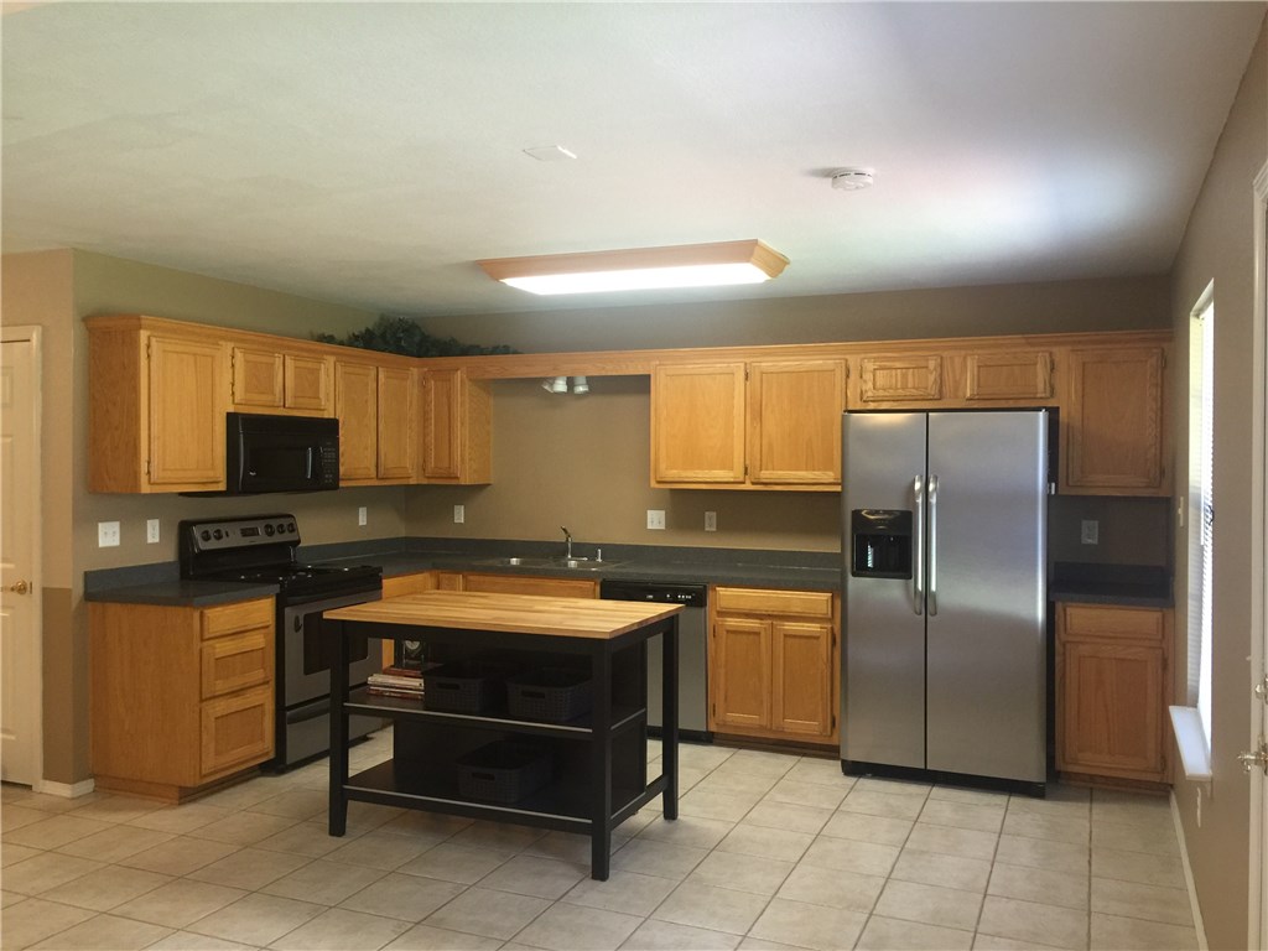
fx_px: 1062
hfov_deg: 61.7
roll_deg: -0.9
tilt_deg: +0.1
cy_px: 476
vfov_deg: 48.2
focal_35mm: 29
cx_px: 634
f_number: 2.2
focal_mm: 4.15
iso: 80
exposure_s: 1/15
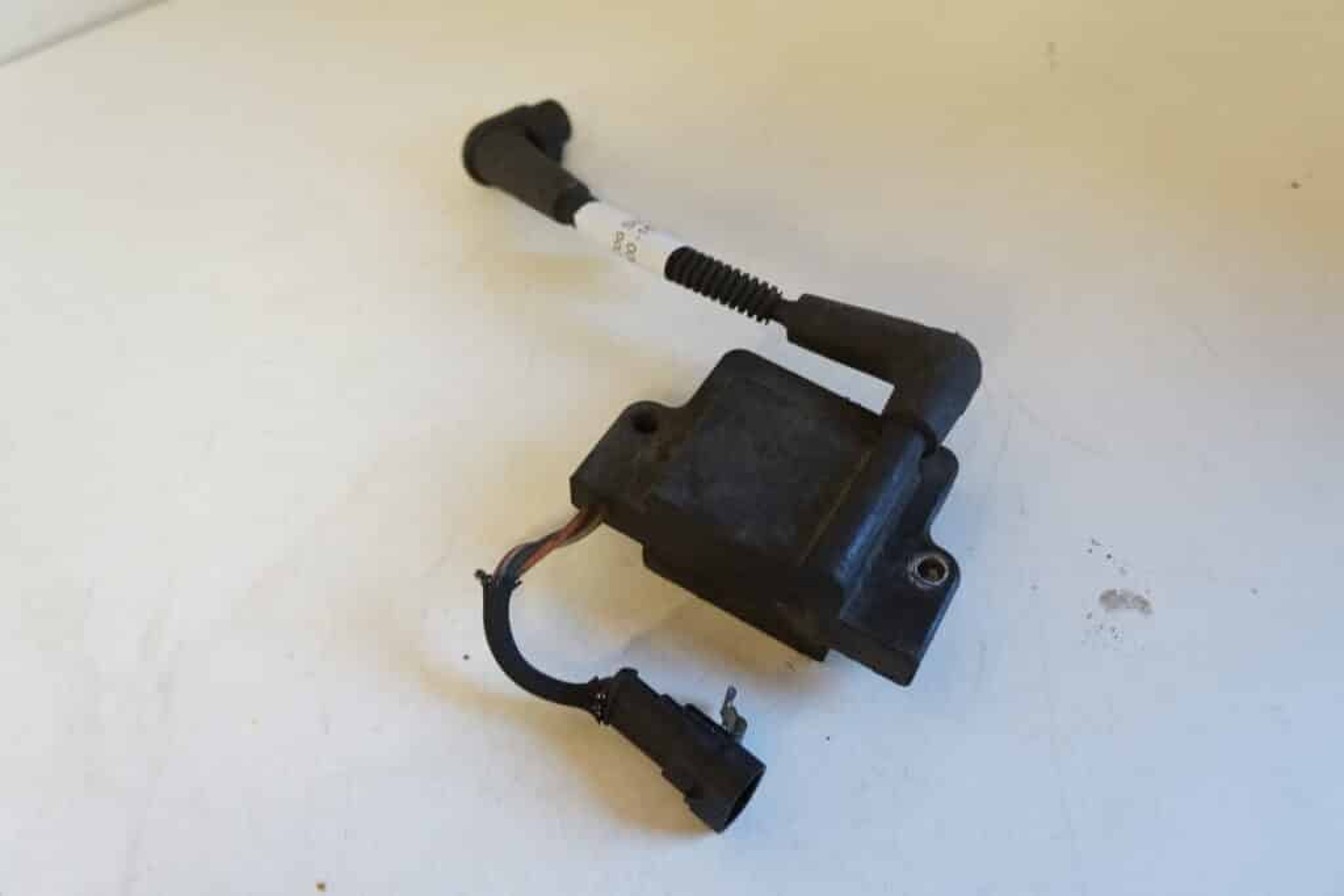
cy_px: 448
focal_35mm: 30
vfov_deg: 43.6
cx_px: 672
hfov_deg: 61.9
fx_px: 1120
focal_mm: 20
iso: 1250
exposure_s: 1/60
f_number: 4
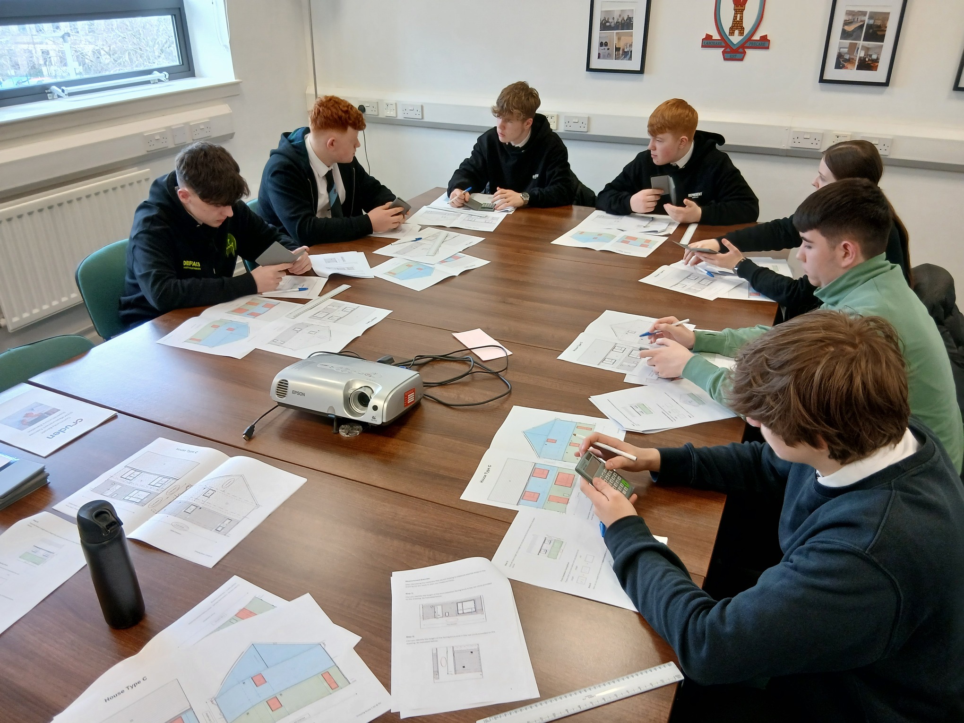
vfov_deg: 53.1
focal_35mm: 26
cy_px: 362
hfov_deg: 67.3
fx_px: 724
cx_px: 482
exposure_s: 1/50
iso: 125
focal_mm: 3.98
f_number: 1.8
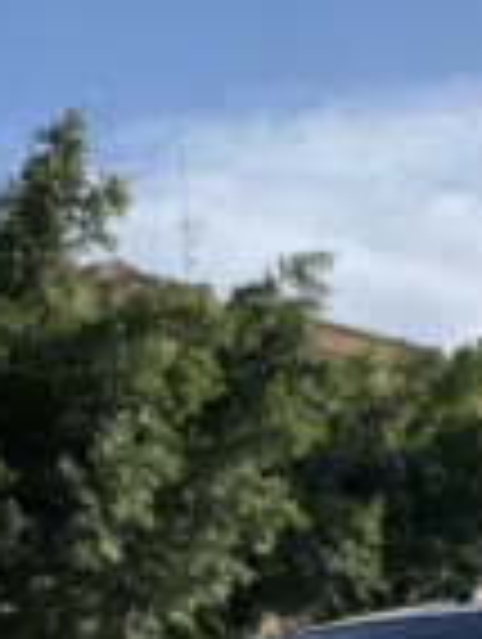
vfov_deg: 23.2
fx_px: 1351
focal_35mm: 73
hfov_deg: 19.1
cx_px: 577
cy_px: 864
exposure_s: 1/3205
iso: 32
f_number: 1.8
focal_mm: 4.25
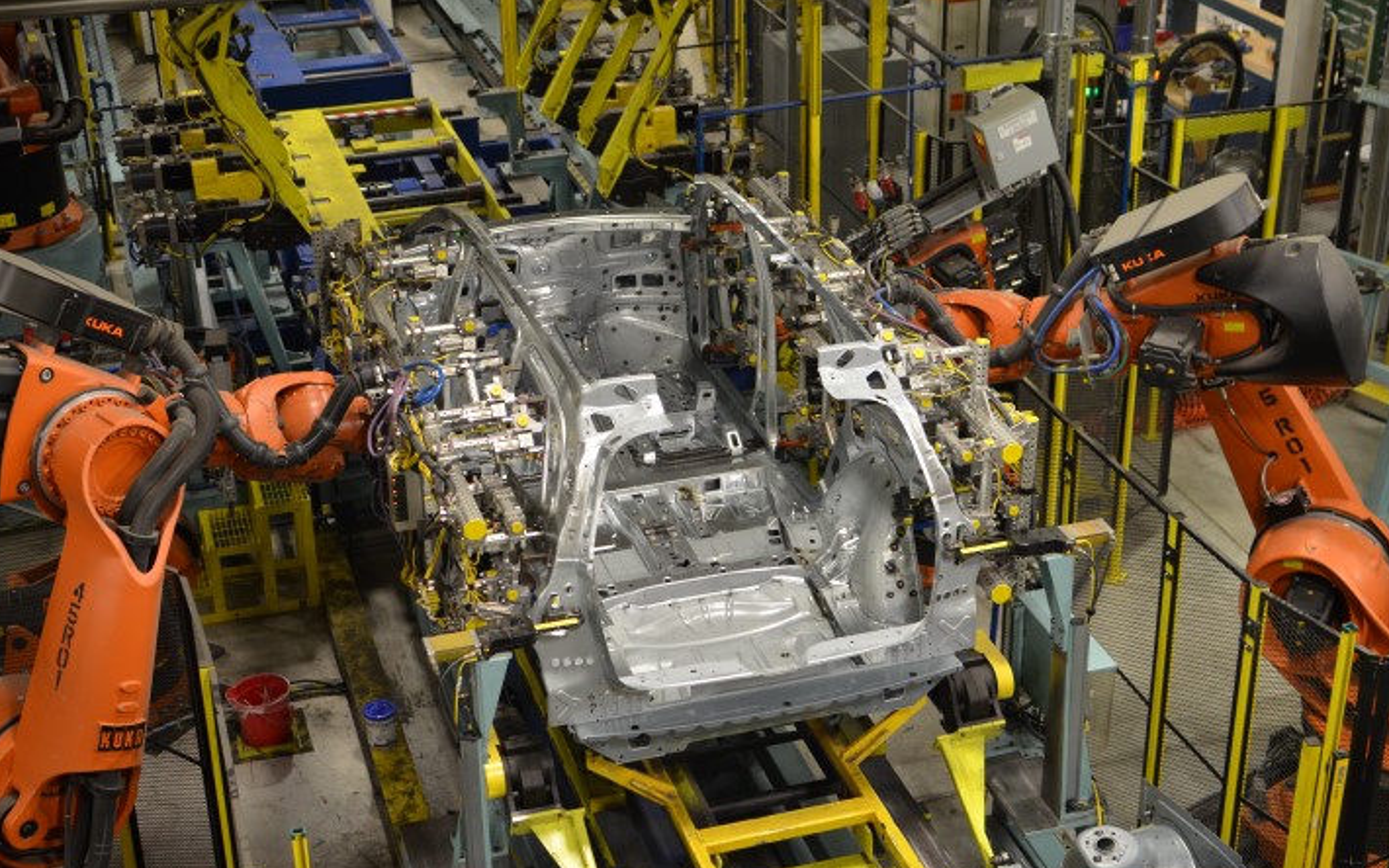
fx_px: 2064
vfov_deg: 23.8
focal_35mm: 55
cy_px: 454
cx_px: 694
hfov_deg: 37.2
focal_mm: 35
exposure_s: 1/40
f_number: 3.2
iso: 800
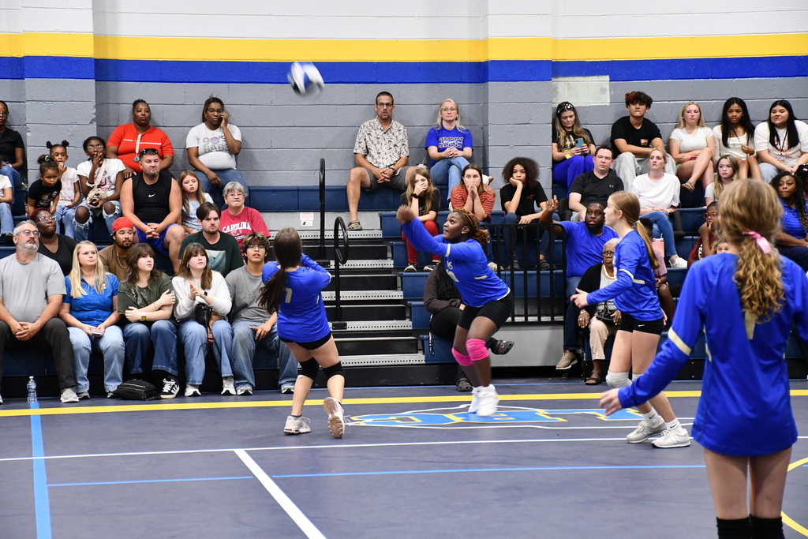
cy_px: 270
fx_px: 2222
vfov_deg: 13.8
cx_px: 404
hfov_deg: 20.6
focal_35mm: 99
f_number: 5
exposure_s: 1/100
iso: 3200
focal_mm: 66
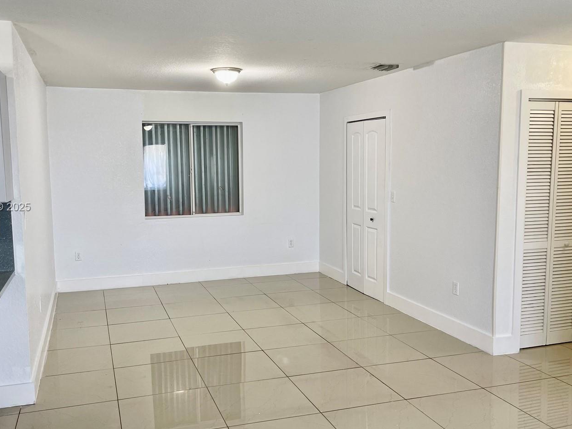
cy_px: 208
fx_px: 529
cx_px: 254
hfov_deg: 56.7
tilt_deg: -6.5
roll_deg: +0.8
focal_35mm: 32
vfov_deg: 44.2
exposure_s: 1/60
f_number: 1.6
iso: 80
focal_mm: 5.1
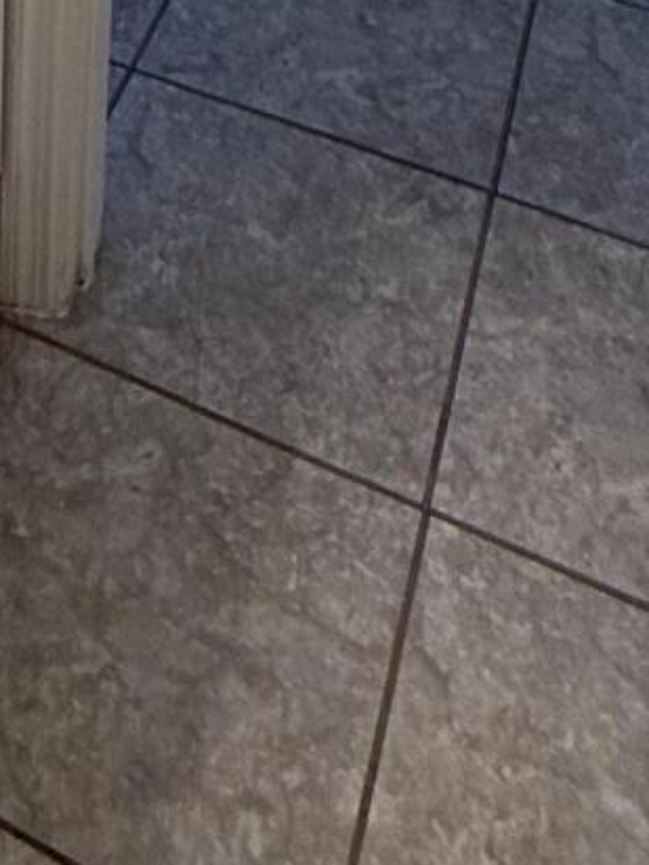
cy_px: -659
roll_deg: +0.5
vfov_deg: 20.7
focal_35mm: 68
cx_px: -195
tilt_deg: -16.4
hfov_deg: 19.9
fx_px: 1700
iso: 80
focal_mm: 2.22
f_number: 2.2
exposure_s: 1/120
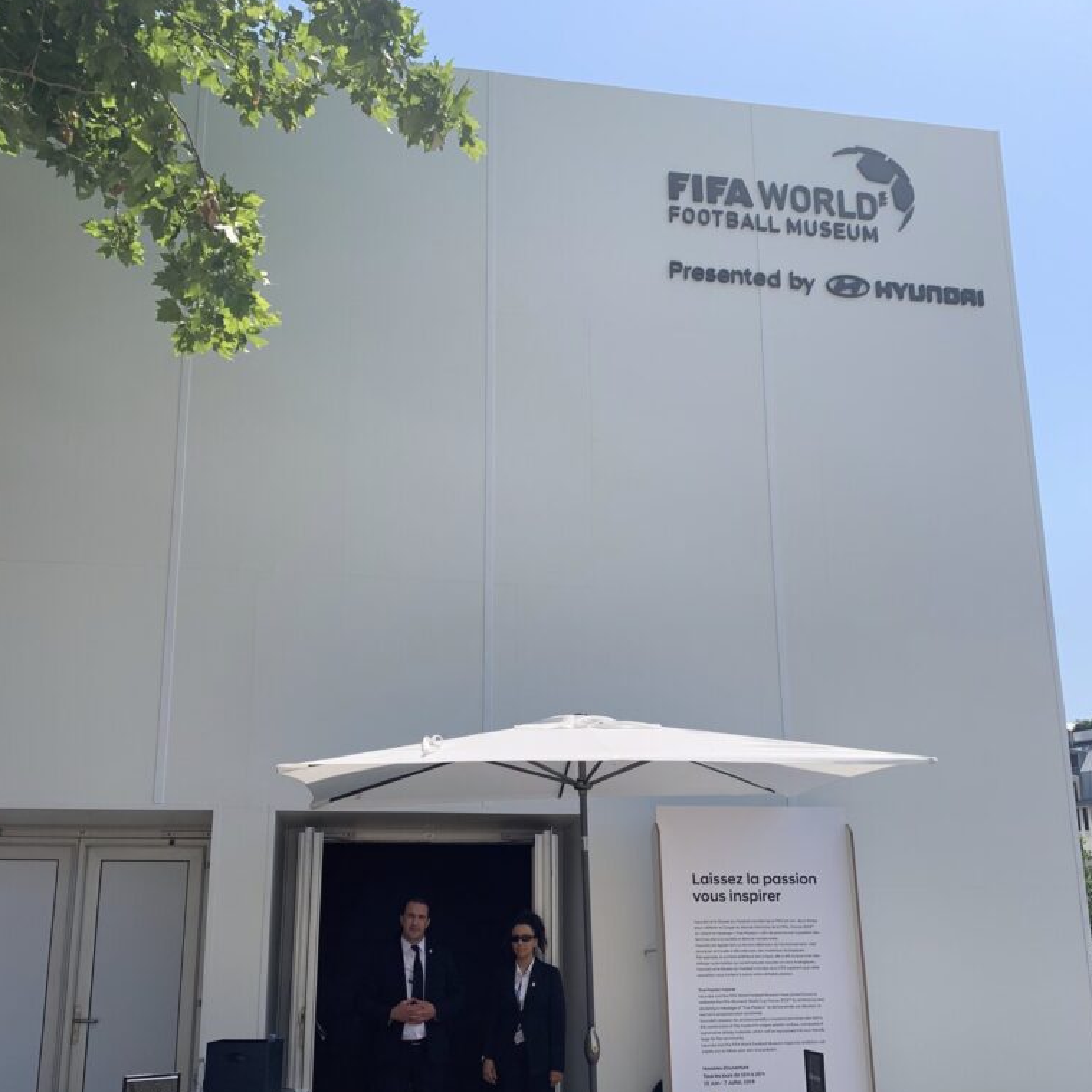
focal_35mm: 31
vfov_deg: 51.6
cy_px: 721
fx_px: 1106
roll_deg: -0.4
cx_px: 547
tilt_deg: +13.9
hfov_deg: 52.5
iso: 25
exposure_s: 1/2481
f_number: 1.8
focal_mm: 4.25
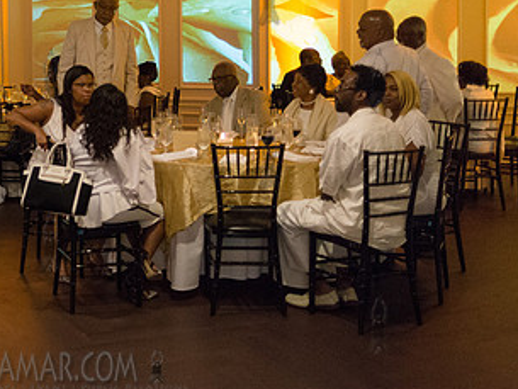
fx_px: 958
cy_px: 77
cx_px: 49
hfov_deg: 29.0
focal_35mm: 64
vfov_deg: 22.6
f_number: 2
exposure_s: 1/250
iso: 4000
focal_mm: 35
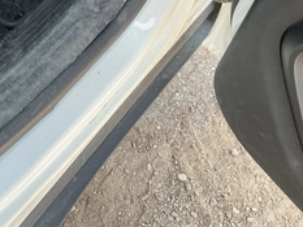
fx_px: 420
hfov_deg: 38.1
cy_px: 48
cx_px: 60
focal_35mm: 48
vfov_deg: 29.6
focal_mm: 3
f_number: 1.8
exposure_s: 1/122
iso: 32
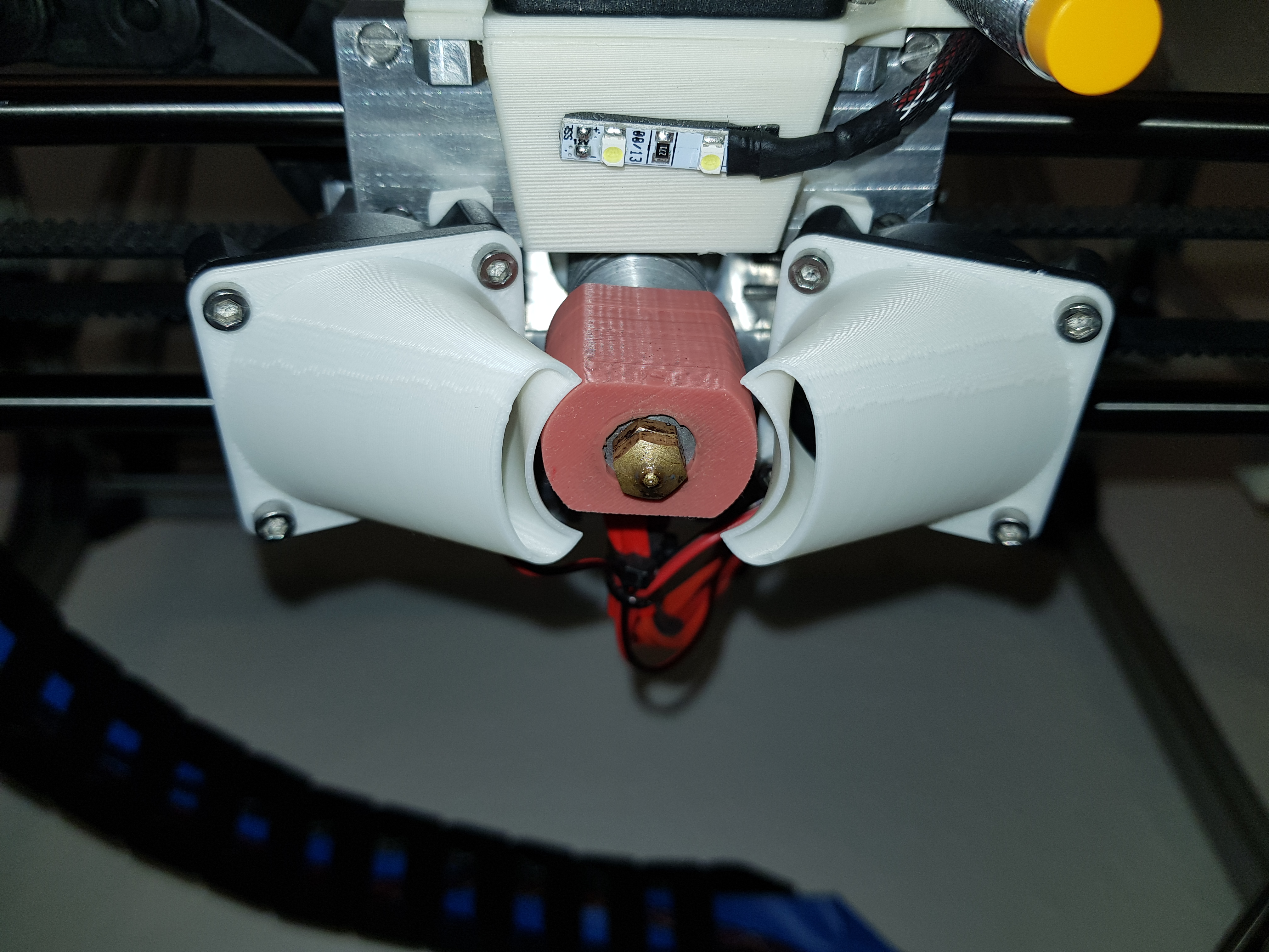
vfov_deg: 53.1
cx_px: 634
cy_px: 476
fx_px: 953
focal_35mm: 26
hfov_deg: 67.3
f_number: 1.7
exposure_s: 1/570
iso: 40
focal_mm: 4.2
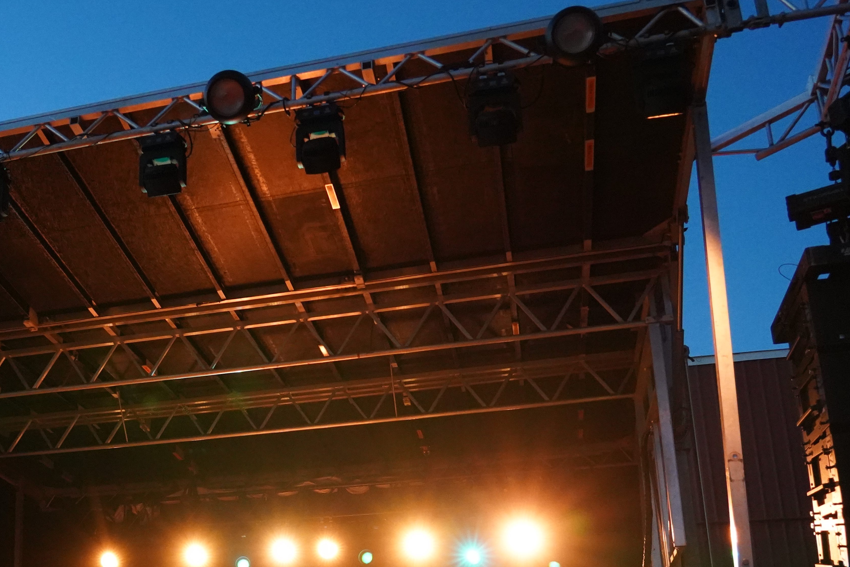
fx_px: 1015
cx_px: 220
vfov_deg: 30.3
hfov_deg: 44.0
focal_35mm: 43
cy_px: 472
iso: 10000
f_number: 4
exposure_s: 1/160
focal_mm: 24
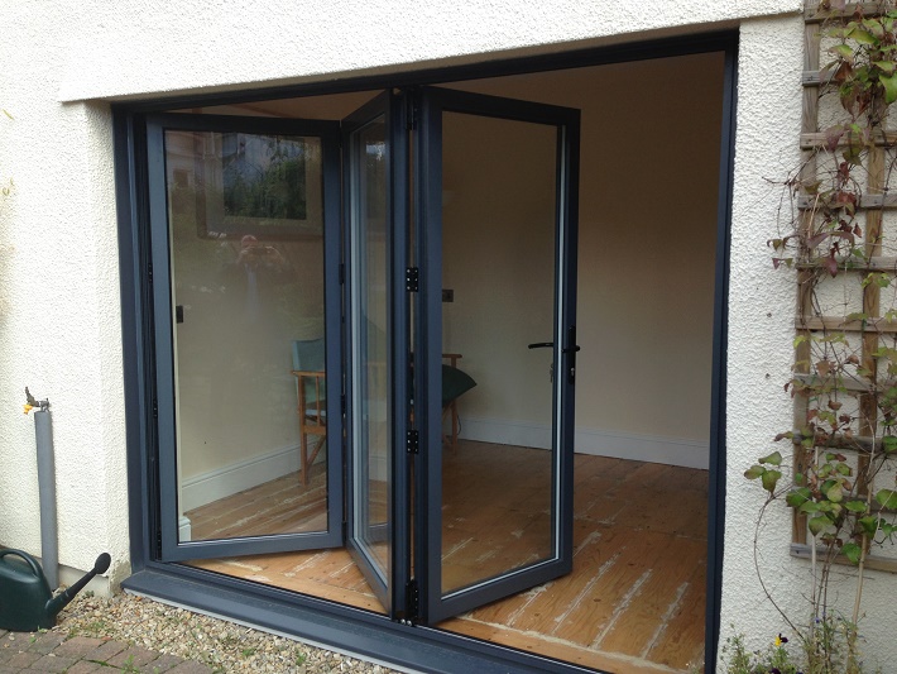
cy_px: 337
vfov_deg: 43.0
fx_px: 855
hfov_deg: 55.3
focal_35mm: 33
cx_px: 448
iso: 50
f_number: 2.4
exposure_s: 1/328
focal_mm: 4.13
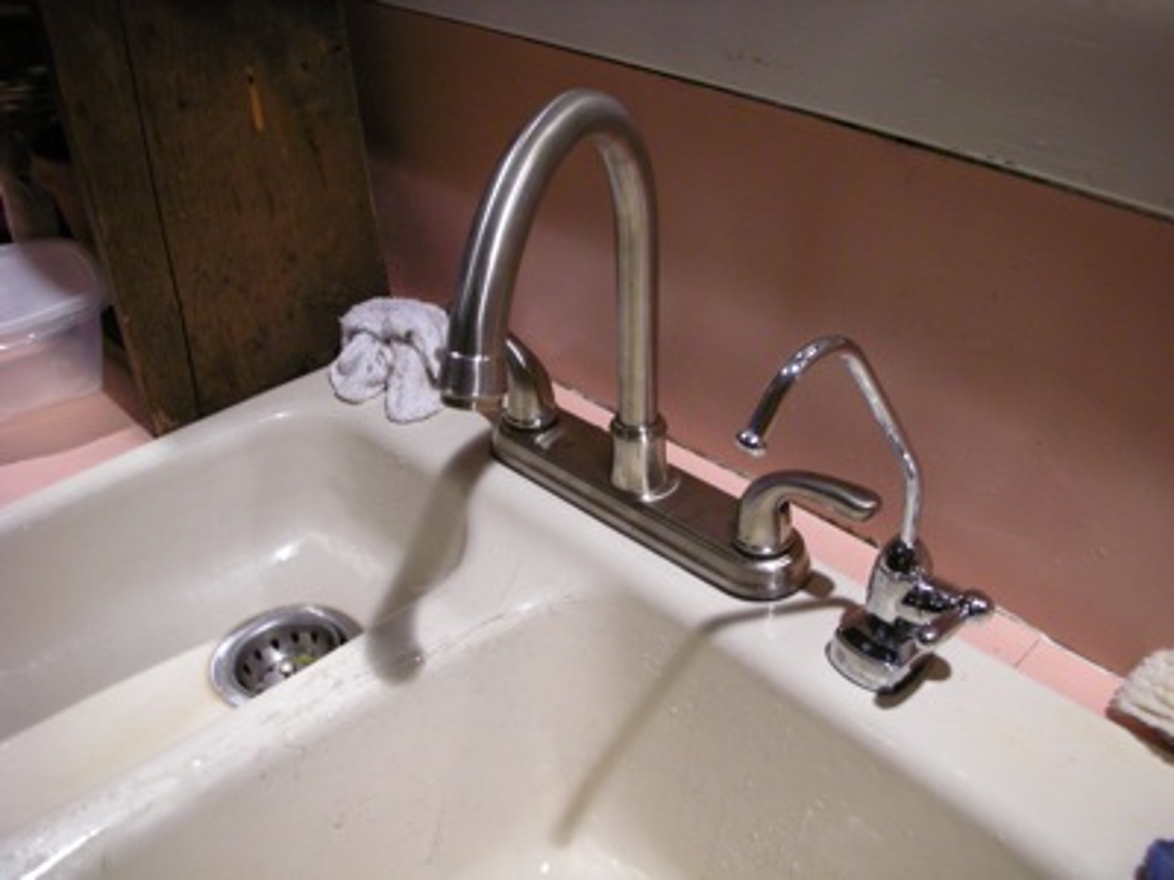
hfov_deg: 52.6
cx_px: 587
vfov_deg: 40.7
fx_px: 1187
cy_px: 440
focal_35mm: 35
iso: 200
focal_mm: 5.8
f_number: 2.8
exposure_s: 1/22
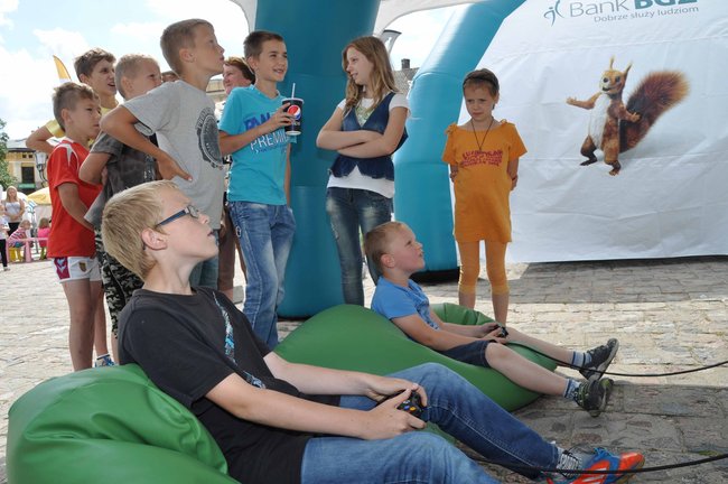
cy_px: 242
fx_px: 667
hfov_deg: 57.3
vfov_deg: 39.9
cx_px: 364
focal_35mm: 33
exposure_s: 1/200
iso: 200
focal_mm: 22
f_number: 11
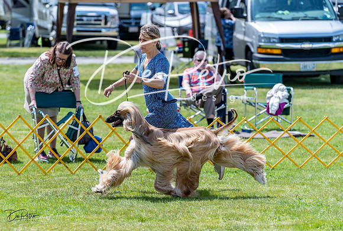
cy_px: 119
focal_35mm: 168
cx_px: 146
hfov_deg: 12.2
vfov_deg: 8.2
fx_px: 1604
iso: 100
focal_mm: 131
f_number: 3.5
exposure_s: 1/1000
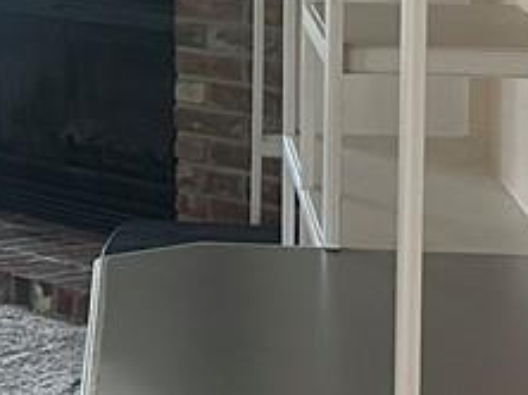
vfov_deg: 8.5
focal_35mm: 173
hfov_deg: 9.9
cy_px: -71
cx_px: -773
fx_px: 2636
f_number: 1.78
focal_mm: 6.86
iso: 200
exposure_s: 1/120
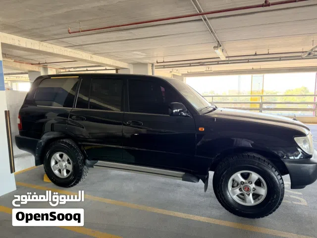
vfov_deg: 56.8
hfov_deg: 71.6
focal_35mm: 24
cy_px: 119
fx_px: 220
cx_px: 158
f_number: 1.78
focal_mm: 6.76
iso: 200
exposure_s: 1/60
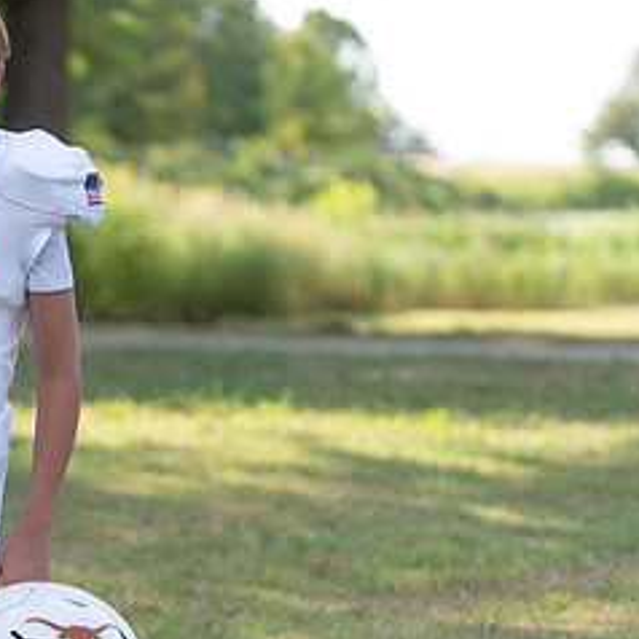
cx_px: -72
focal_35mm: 168
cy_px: 369
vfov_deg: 10.4
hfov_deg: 10.3
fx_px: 3509
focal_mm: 81
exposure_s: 1/400
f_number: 2.8
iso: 100
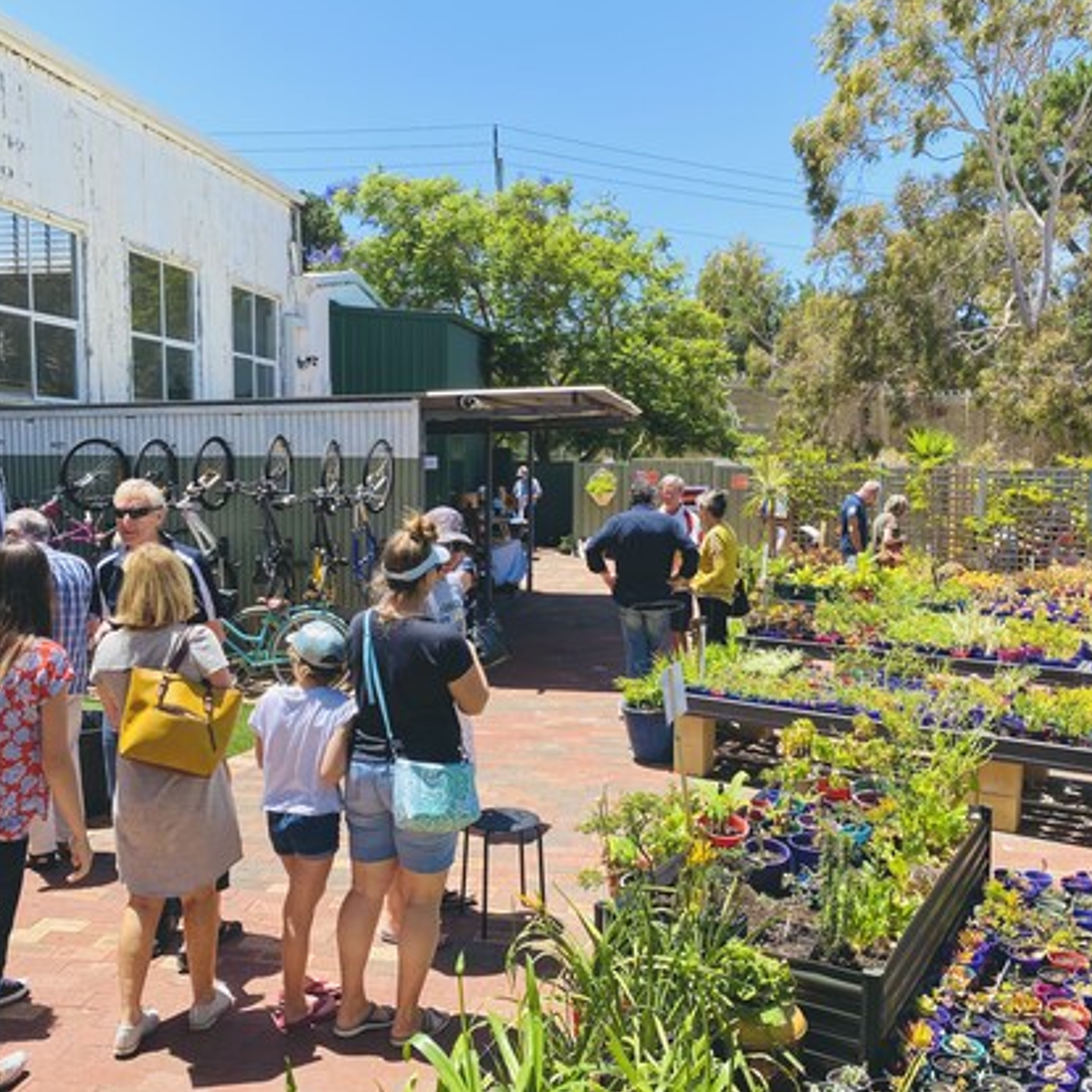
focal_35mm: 31
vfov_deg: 52.5
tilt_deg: -3.9
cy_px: 542
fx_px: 1106
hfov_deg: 52.5
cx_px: 516
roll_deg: -2.1
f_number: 1.8
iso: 32
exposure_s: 1/1585
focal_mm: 4.25
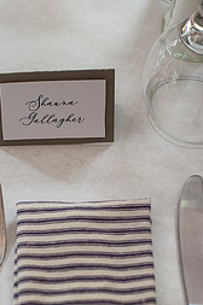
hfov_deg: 15.3
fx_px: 755
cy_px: 227
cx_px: 57
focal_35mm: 89
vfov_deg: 22.7
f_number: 2.8
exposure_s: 1/500
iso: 1600
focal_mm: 50
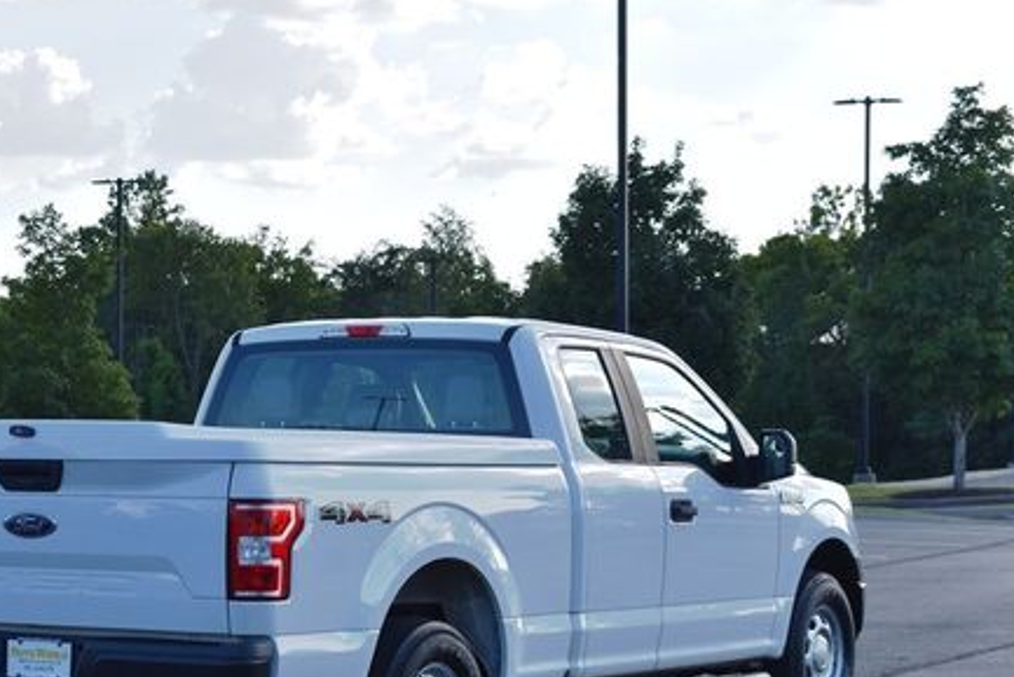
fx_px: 2810
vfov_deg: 13.7
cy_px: 453
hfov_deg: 20.3
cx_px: 286
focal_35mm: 100
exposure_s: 1/250
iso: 140
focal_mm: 45
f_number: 8
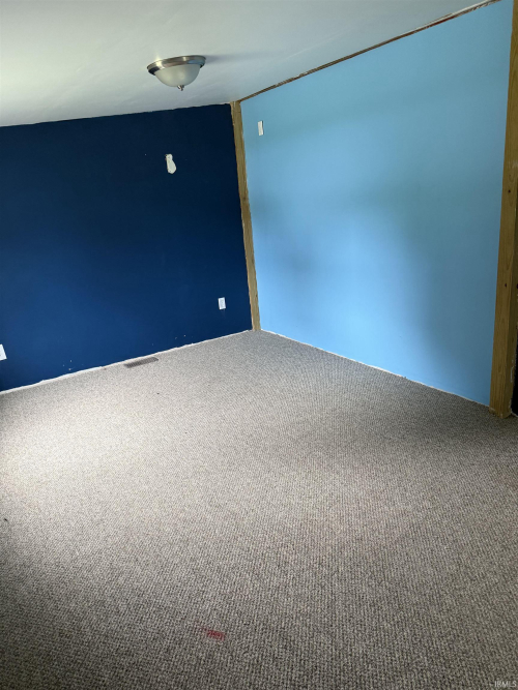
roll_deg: +4.0
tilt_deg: -17.2
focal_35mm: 24
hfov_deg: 56.8
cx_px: 259
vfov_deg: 71.6
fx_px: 479
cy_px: 345
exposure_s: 1/60
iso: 250
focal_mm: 6.76
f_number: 1.78
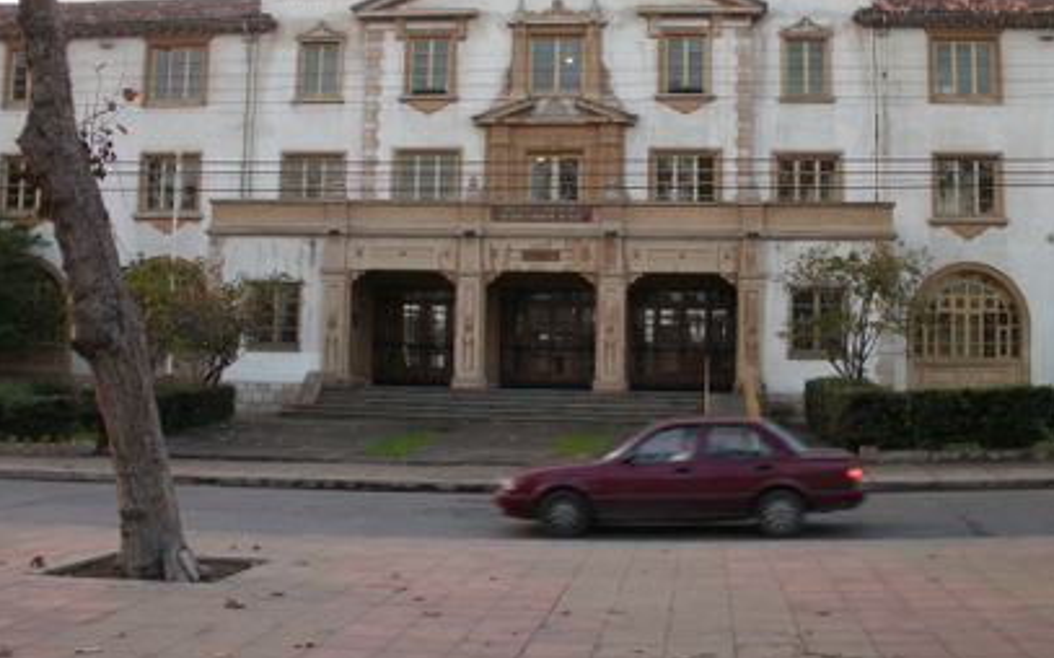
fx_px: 1292
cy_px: 269
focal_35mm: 45
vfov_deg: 28.5
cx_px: 572
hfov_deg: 44.3
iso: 100
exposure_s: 1/80
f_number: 3.5
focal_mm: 6.3
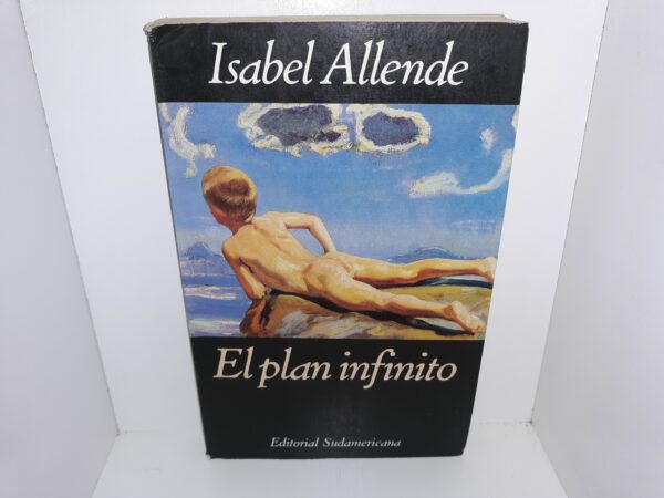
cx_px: 332
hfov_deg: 63.4
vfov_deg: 49.7
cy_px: 249
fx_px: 537
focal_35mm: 28
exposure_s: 1/164
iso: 40
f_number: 1.7
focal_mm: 3.7
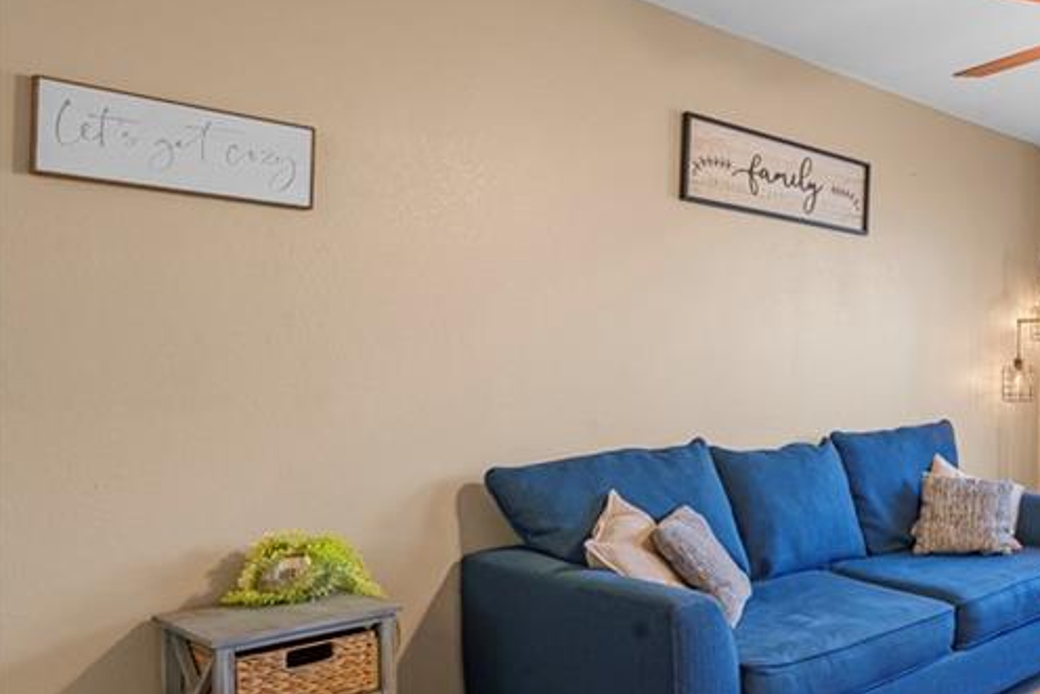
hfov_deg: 46.6
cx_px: 1067
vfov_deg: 40.0
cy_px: 371
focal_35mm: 33
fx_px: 954
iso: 320
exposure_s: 1/2
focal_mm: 16
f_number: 11
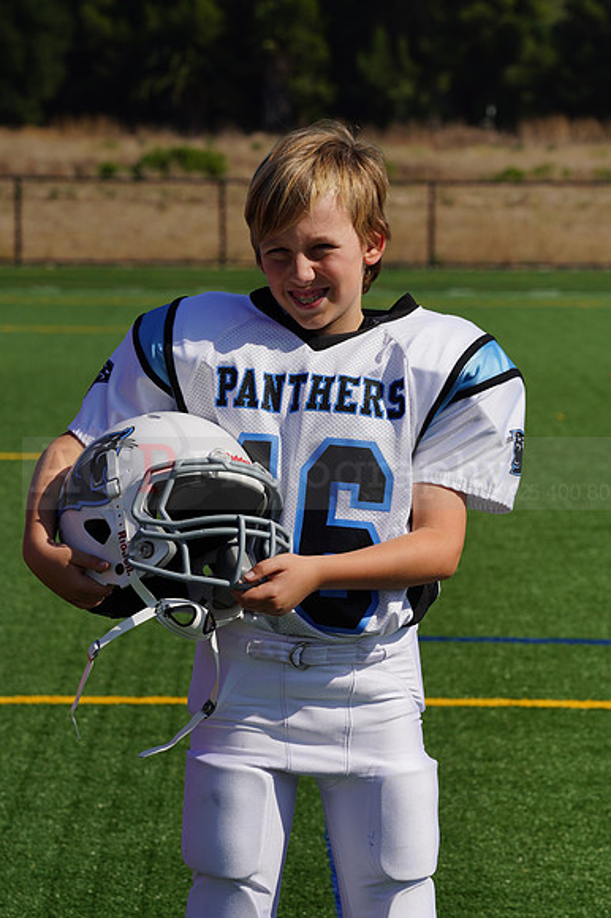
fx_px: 5480
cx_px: 306
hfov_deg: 6.4
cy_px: 459
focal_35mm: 215
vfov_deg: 9.6
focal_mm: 215
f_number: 14
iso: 100
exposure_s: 1/250
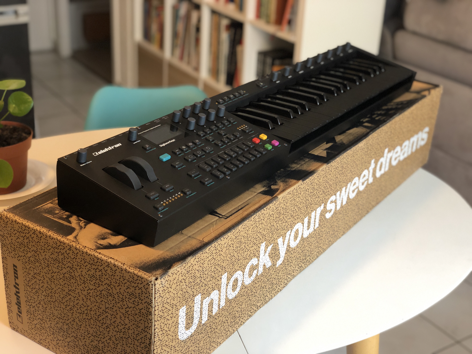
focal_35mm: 52
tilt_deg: -24.3
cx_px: 236
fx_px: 709
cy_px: 177
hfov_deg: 36.8
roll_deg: -2.9
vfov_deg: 28.0
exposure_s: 1/33
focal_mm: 6
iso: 100
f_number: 2.4
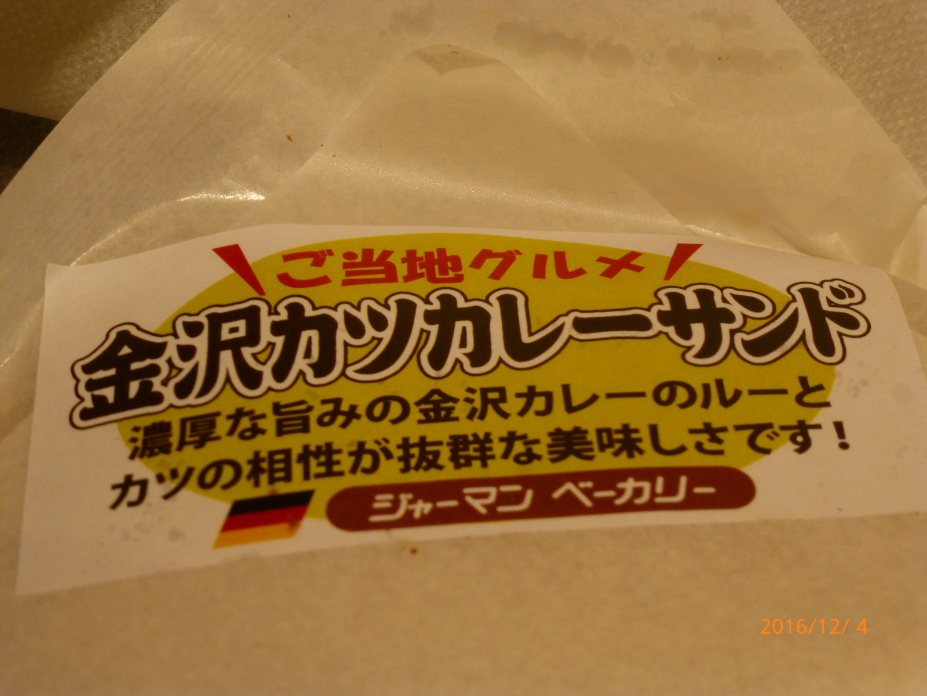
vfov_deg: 19.6
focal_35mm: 75
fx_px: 2008
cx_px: 464
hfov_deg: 26.0
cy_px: 348
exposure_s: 1/60
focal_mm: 13.3
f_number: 5
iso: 250
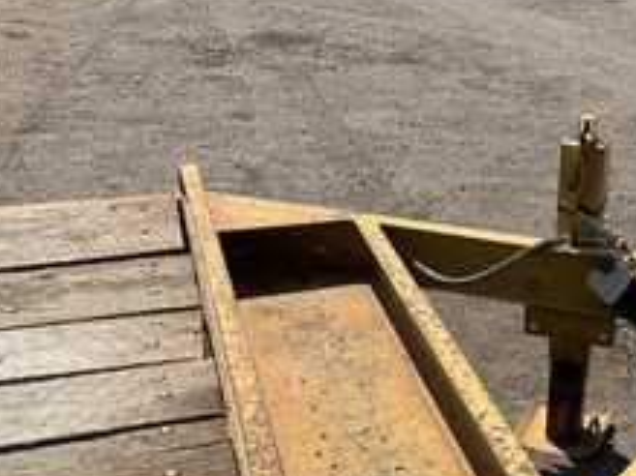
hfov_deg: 34.4
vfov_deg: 26.9
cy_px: 395
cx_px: 558
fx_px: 973
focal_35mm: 53
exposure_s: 1/1786
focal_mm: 3
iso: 25
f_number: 1.8
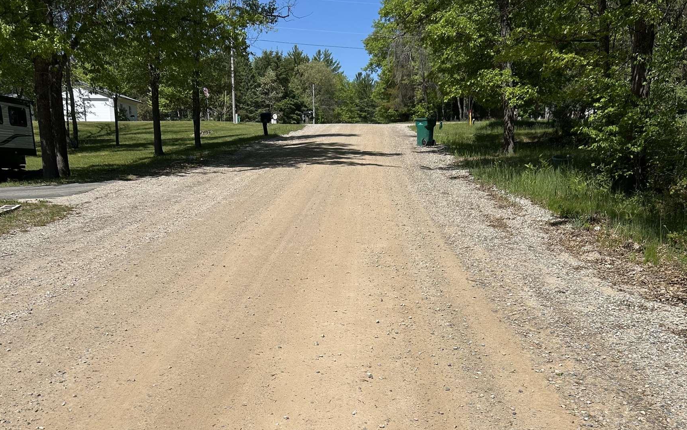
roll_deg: -0.3
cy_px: 367
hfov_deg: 52.7
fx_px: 693
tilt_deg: -18.3
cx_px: 344
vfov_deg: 33.1
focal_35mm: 37
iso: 50
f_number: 1.5
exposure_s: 1/6579
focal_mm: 5.7
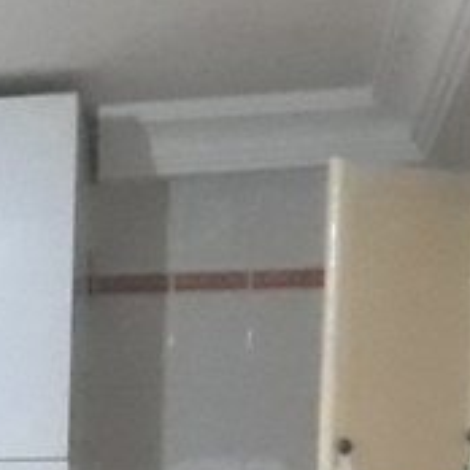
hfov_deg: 12.6
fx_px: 1874
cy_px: 666
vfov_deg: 13.6
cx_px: -450
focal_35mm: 122
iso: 400
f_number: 1.9
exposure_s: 1/25
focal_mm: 2.2
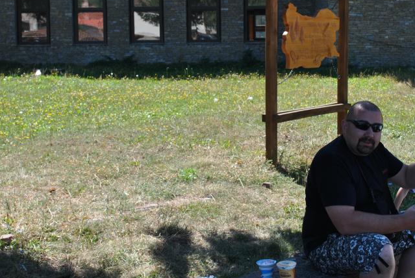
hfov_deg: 32.8
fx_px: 704
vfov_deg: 22.2
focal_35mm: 61
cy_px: 93
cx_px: 231
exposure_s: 1/160
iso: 100
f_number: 6.3
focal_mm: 26
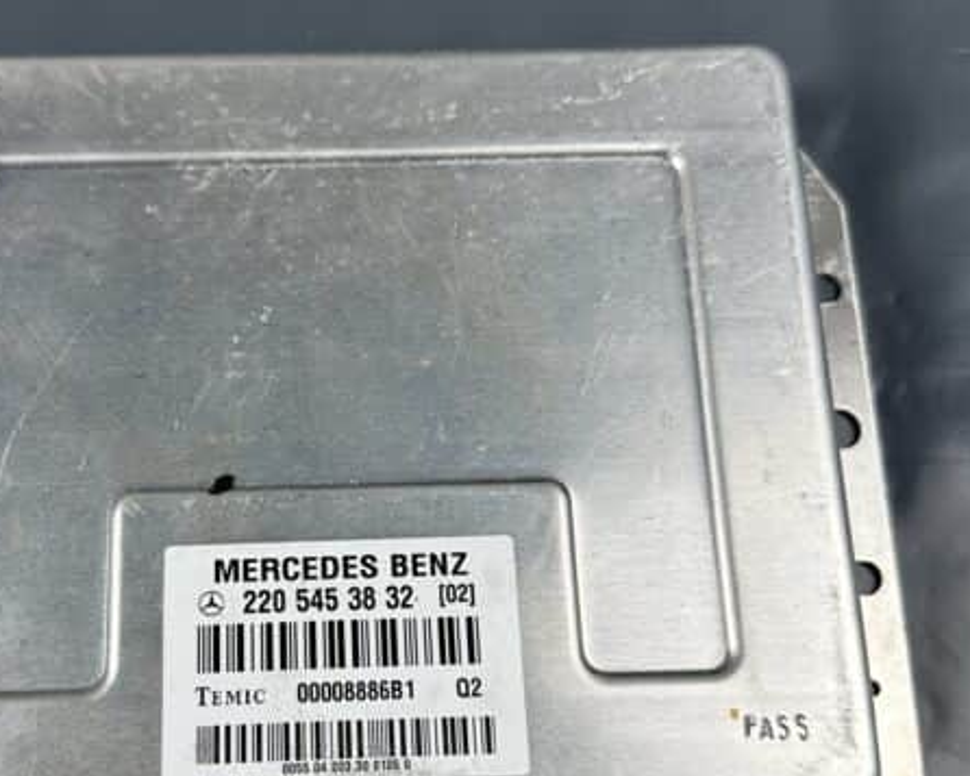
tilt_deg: -72.1
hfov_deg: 43.4
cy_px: 448
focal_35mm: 42
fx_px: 1206
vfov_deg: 35.6
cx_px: 359
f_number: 1.78
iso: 64
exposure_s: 1/100
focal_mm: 6.86
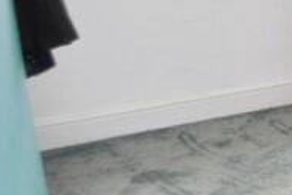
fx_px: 666
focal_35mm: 82
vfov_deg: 16.7
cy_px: 83
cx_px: 709
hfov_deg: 14.7
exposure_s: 1/60
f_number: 4
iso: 400
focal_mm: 10
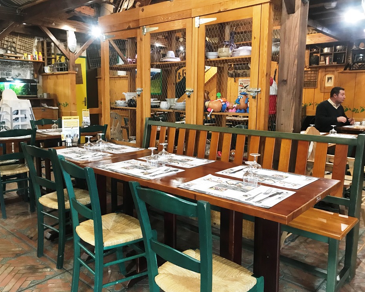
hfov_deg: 58.8
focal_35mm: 30
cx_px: 182
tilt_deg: -6.9
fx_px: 324
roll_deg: -0.5
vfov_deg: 48.5
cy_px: 145
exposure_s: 1/17
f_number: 1.8
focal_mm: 3.99
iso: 100
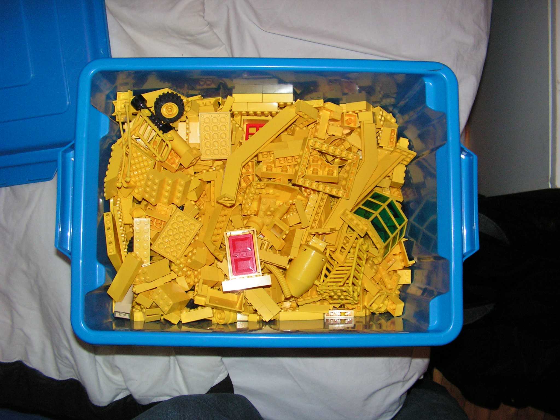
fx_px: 582
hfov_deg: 51.4
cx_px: 280
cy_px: 210
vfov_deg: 39.7
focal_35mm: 36
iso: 200
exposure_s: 1/40
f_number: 3.2
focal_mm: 6
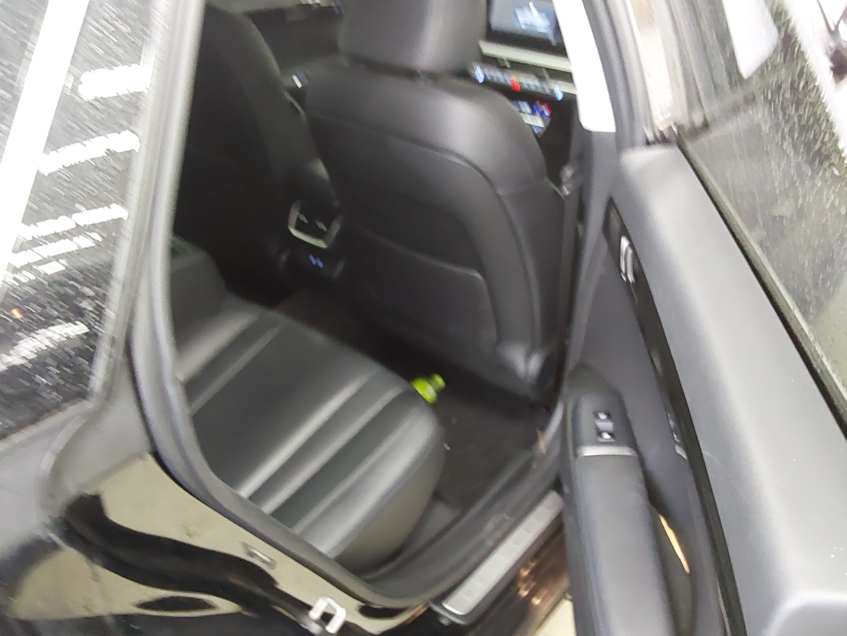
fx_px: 710
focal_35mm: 29
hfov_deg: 61.7
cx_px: 422
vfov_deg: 48.2
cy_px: 321
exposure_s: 1/24
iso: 400
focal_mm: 2.91
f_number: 1.9
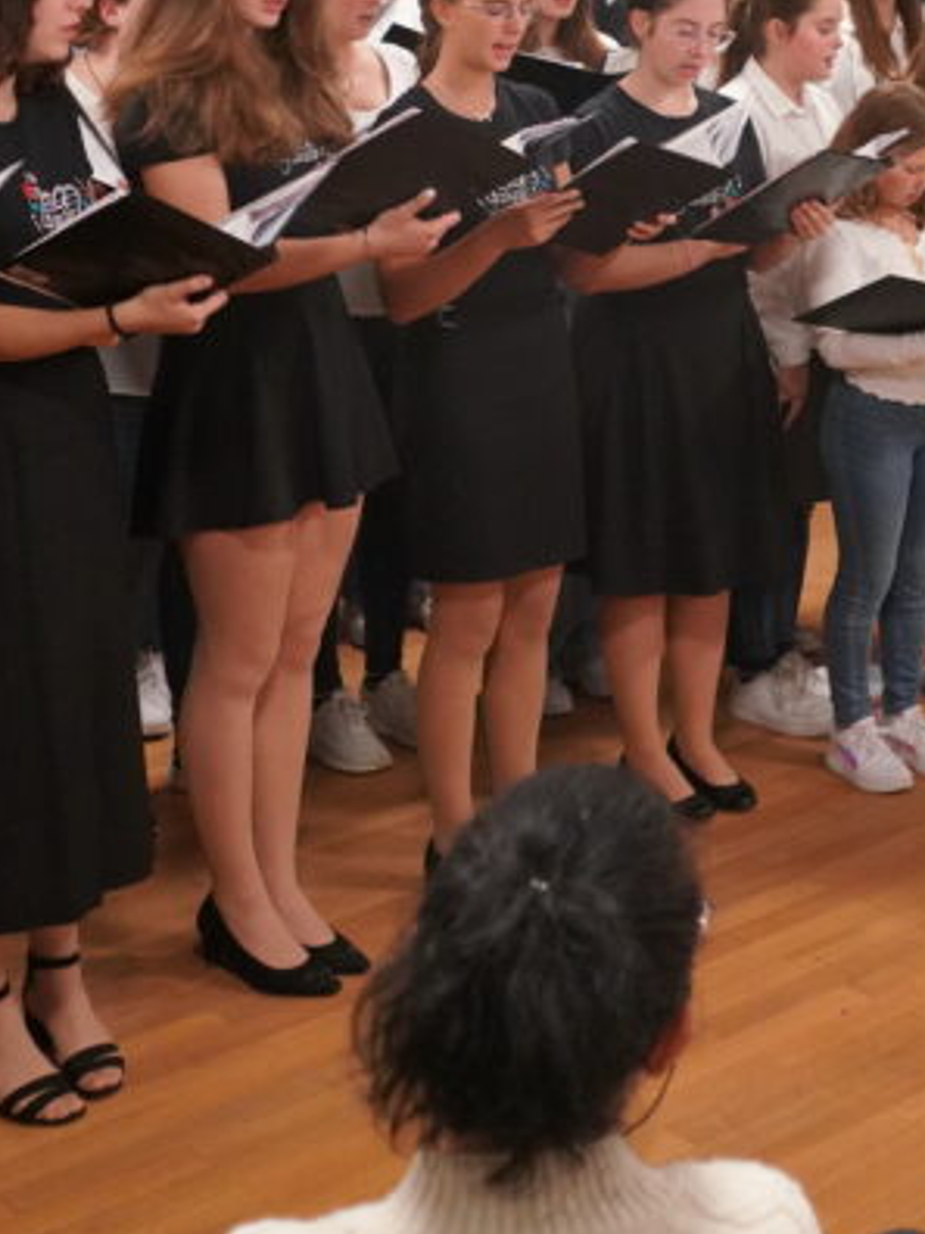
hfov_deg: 20.7
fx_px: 2494
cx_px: 791
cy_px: 47
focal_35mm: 70
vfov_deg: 26.5
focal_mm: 24
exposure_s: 1/160
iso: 5000
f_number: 4
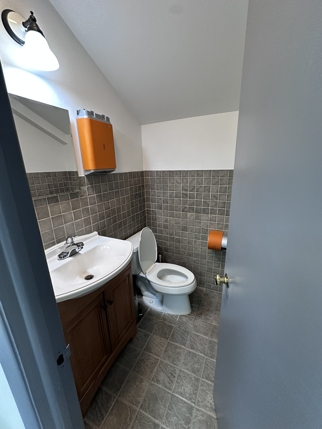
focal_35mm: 14
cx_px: 161
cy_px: 214
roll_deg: +1.1
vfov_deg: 102.1
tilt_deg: -14.3
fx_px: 174
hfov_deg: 85.7
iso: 200
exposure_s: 1/60
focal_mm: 2.22
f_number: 2.2
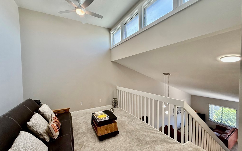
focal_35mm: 15
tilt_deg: -1.4
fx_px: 99
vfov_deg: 74.8
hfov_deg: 101.5
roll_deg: +0.2
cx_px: 121
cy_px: 78
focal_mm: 2.22
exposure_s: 1/120
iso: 320
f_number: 2.2
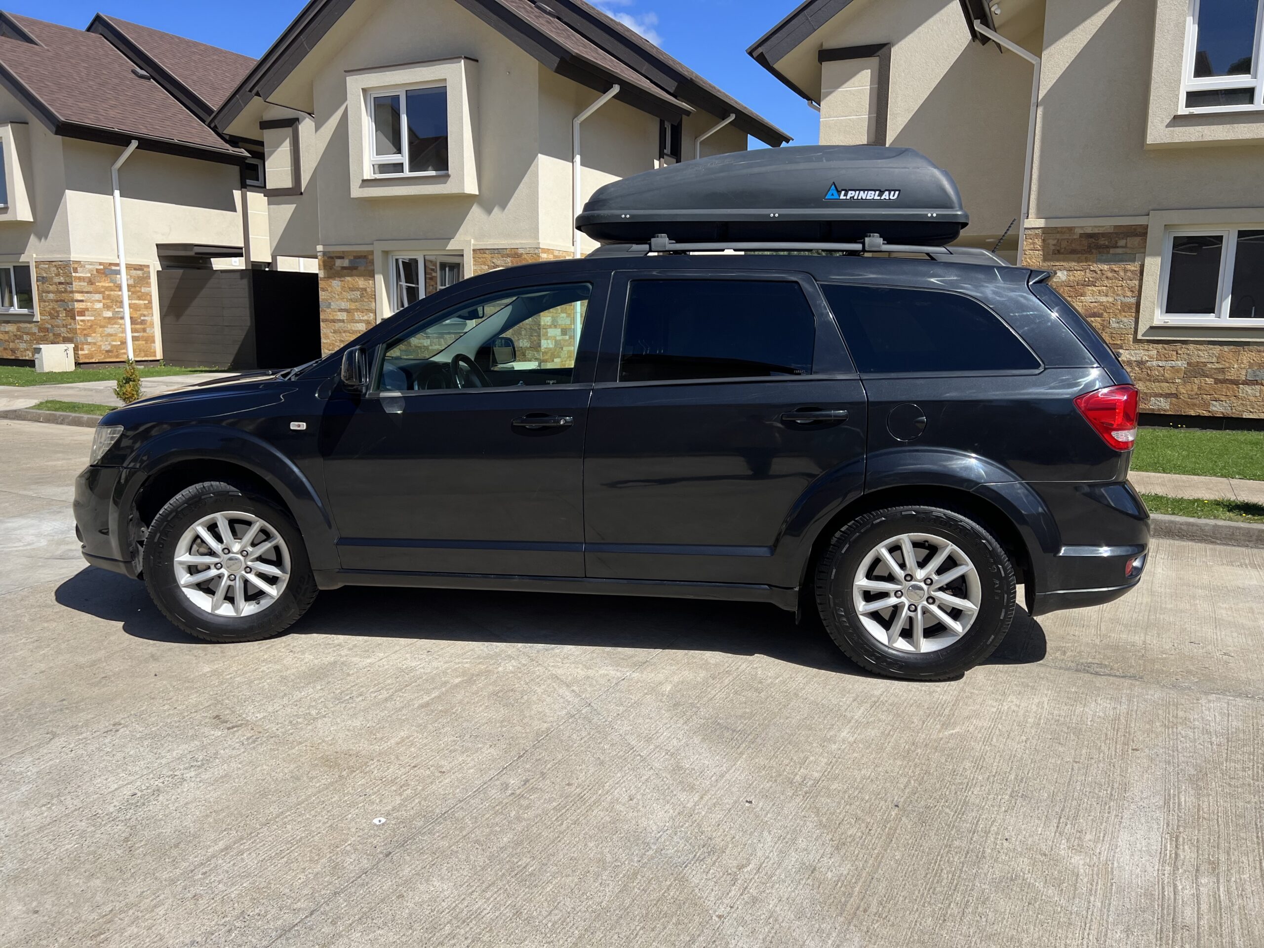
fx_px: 949
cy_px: 474
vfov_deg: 53.1
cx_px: 632
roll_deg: -0.1
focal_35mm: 26
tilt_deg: -10.3
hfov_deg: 67.3
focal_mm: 5.7
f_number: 1.5
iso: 50
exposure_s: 1/3968
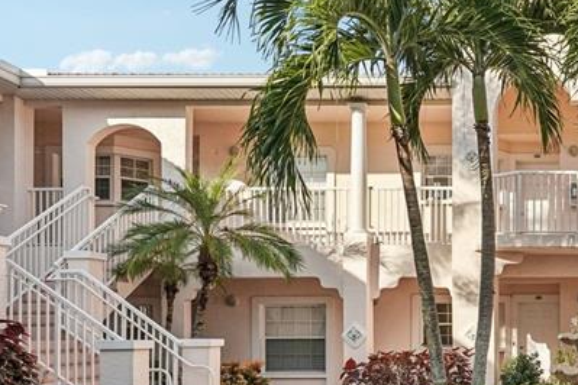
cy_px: 316
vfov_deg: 31.7
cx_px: 591
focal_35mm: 41
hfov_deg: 40.8
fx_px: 658
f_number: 8
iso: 400
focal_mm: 16
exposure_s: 1/500
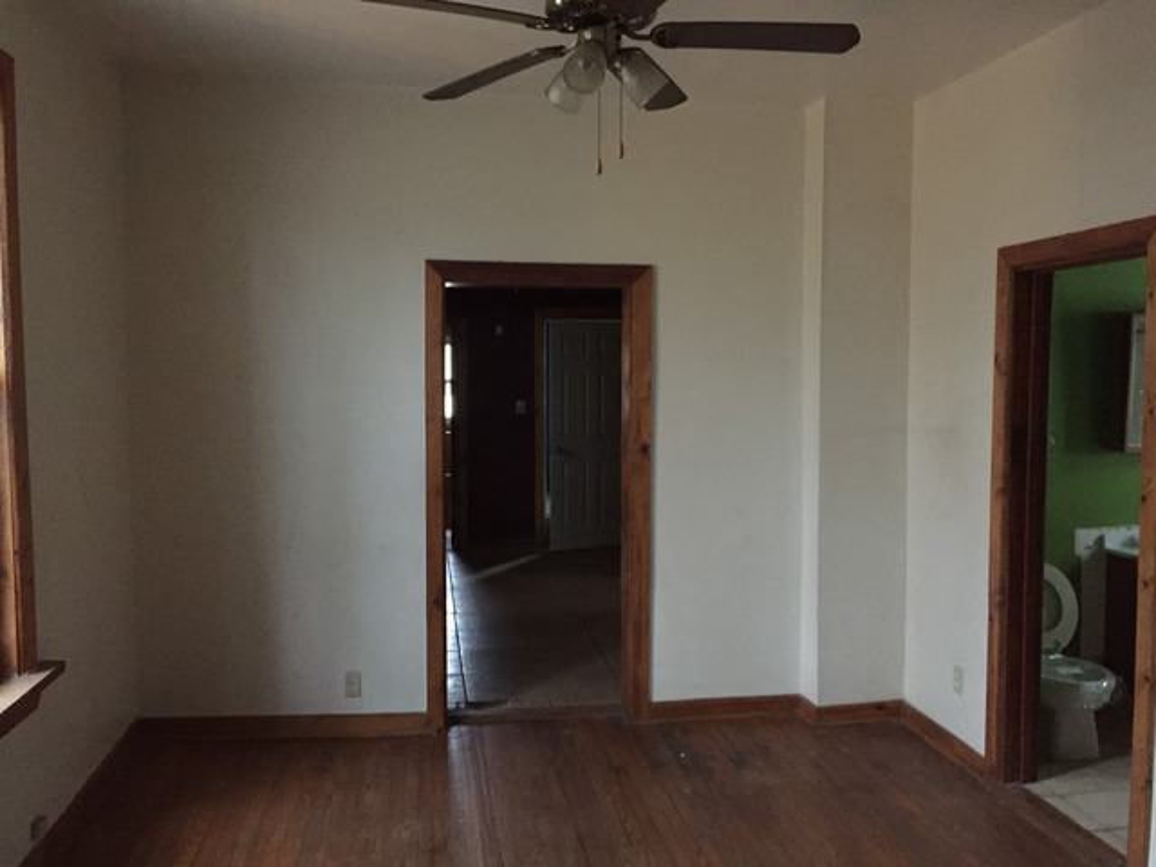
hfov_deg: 61.7
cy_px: 434
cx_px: 578
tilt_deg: -4.5
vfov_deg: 48.2
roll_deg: -0.3
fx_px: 968
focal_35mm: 29
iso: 800
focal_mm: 4.15
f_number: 2.2
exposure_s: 1/15
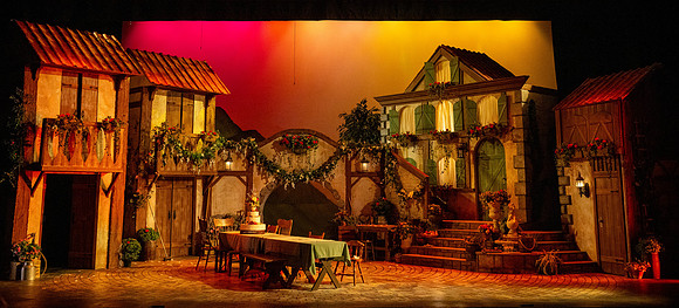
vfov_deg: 26.0
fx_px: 660
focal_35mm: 38
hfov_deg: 54.4
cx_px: 340
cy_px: 82
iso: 3200
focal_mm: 35
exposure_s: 1/160
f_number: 5.6
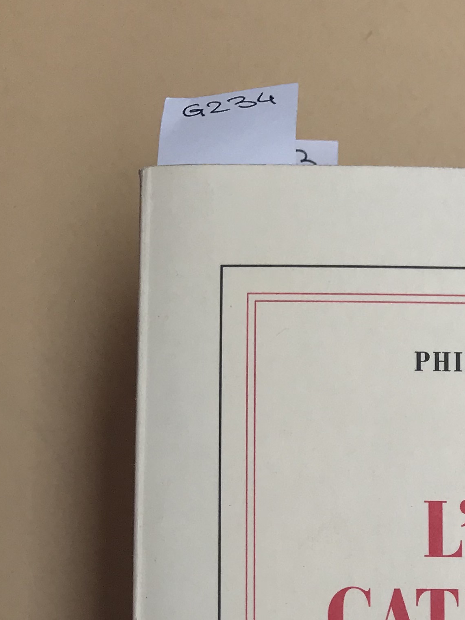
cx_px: 537
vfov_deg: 23.8
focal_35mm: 74
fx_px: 1326
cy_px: 758
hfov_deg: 18.9
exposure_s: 1/371
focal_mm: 3.99
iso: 20
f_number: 1.8
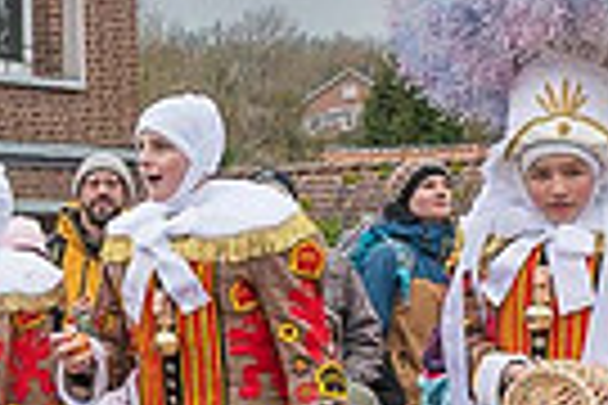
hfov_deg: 15.6
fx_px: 1942
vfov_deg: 11.9
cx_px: -436
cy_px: 316
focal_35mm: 115
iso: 800
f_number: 8
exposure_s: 1/250
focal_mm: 24
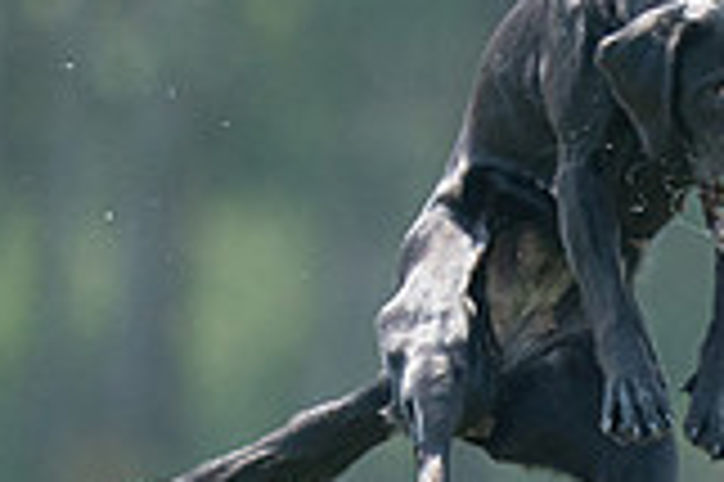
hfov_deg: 1.1
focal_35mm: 1804
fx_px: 36243
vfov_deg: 0.8
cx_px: 670
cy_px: -106
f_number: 6.3
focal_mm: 500
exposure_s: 1/4000
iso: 4000
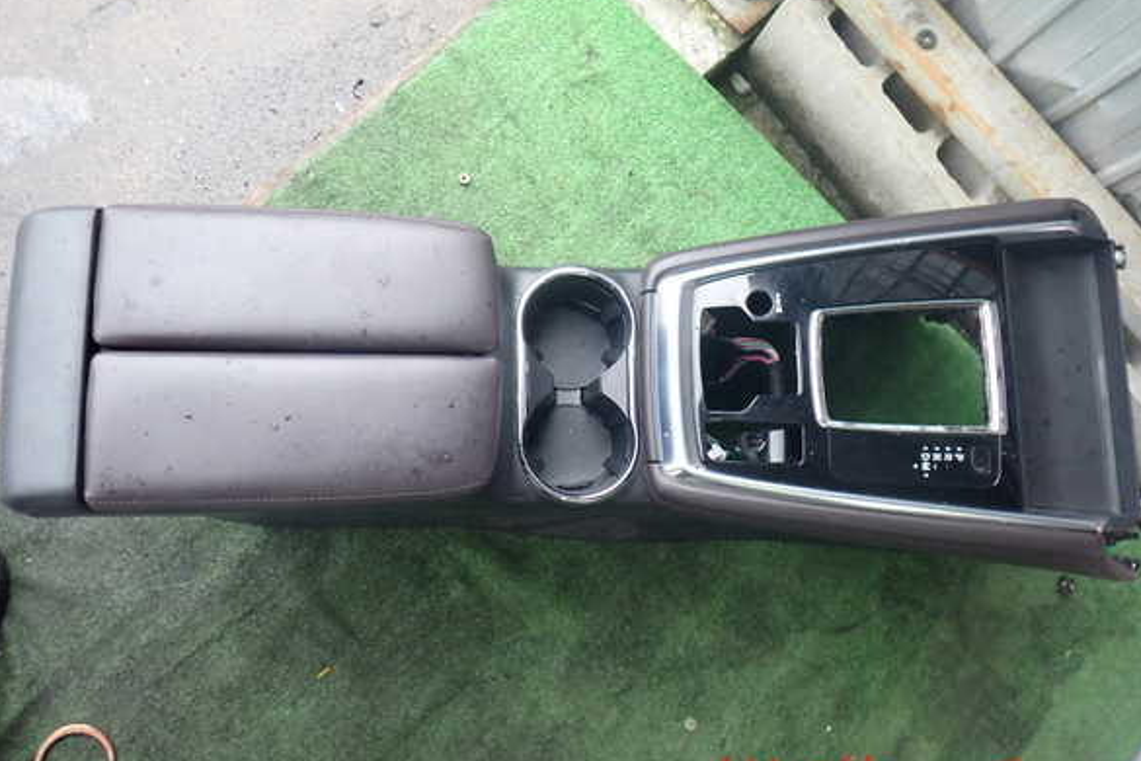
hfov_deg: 58.7
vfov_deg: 41.1
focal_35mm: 32
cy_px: 363
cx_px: 577
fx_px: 1014
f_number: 2.3
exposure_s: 1/80
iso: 200
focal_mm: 5.4
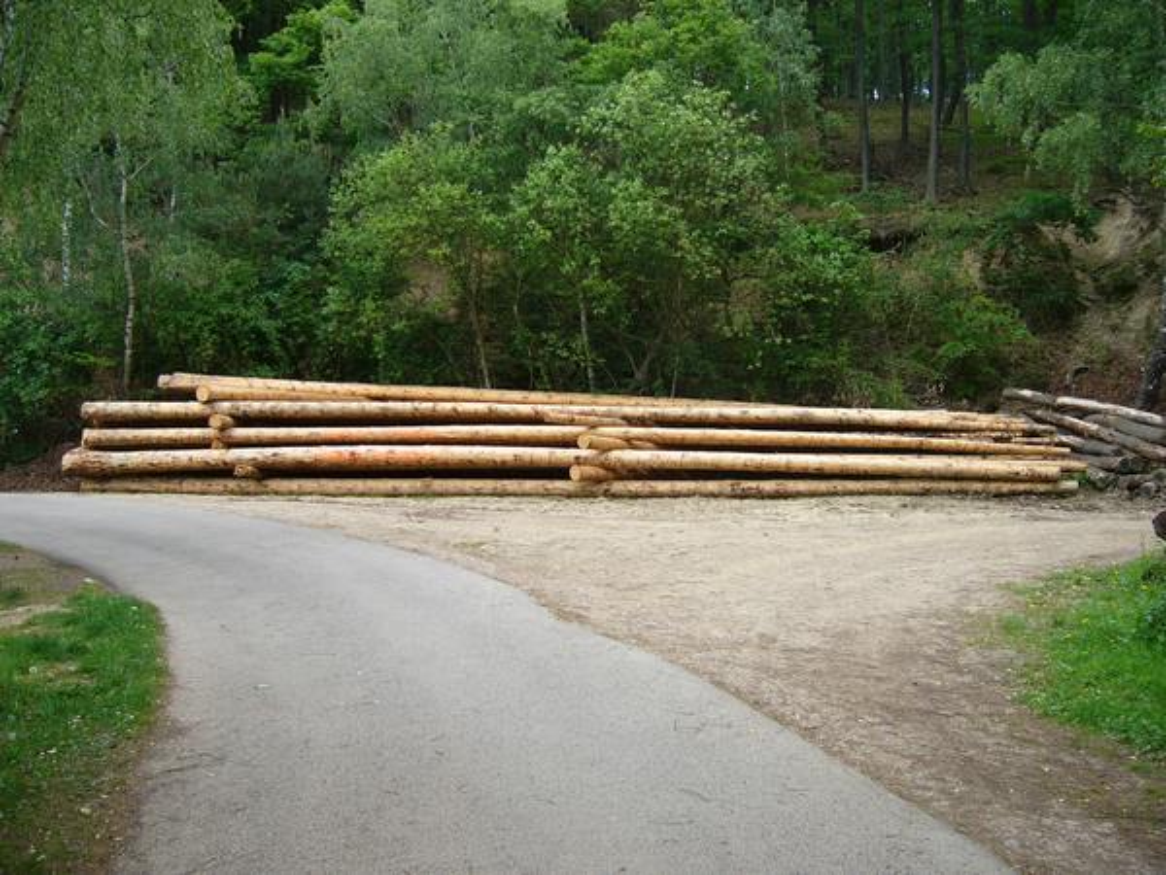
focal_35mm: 35
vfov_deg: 40.7
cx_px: 583
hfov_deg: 52.6
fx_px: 1179
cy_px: 438
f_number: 2.8
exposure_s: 1/100
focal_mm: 5.8
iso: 50
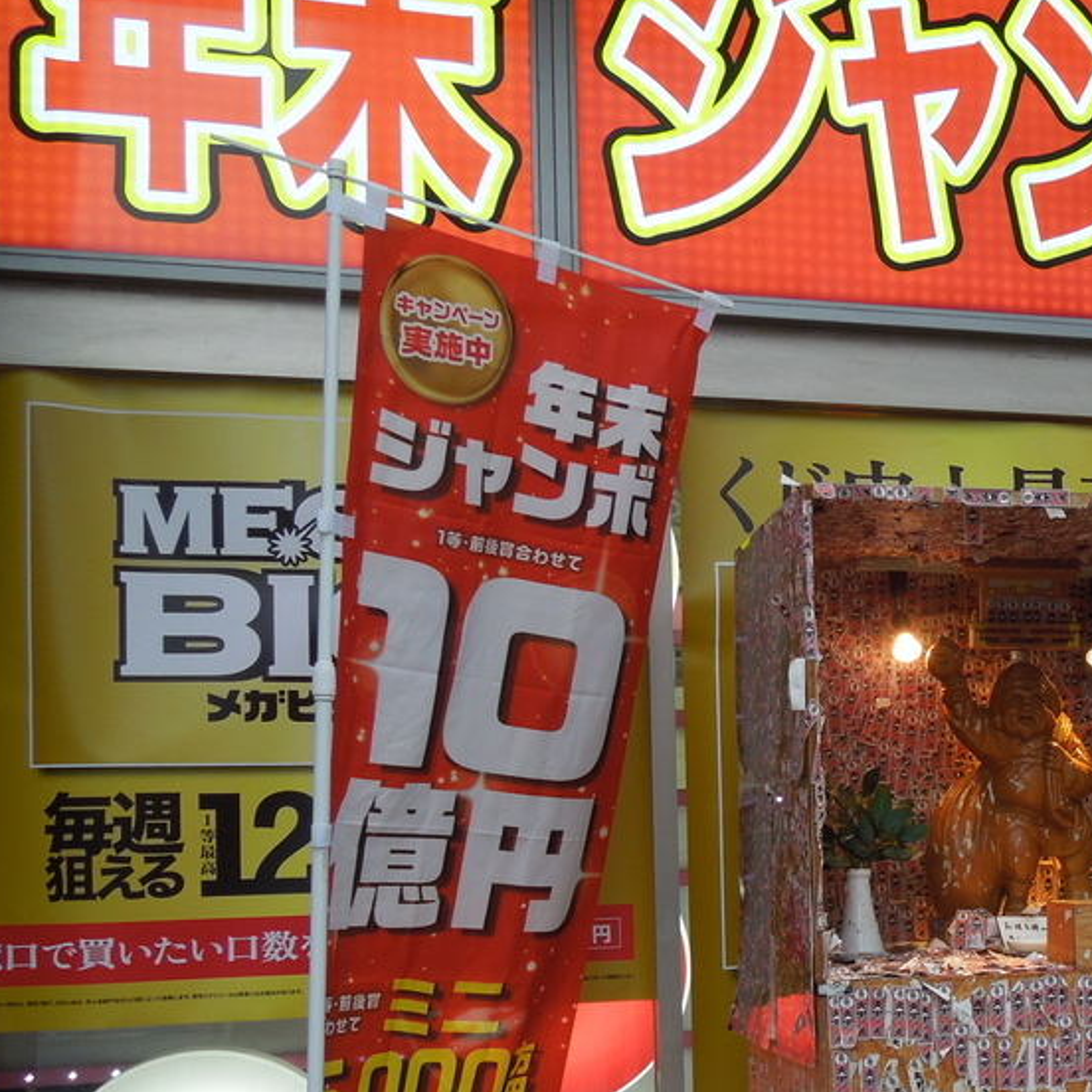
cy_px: 797
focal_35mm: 48
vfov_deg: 34.7
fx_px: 1713
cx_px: 1005
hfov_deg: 33.3
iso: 100
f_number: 3.3
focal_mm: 4.5
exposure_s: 1/100
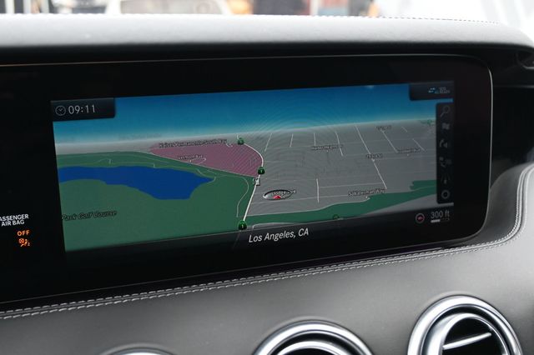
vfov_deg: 33.6
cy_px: 178
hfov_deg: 48.7
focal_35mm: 40
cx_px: 267
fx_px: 589
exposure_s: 1/125
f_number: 4.5
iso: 900
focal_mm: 26.5
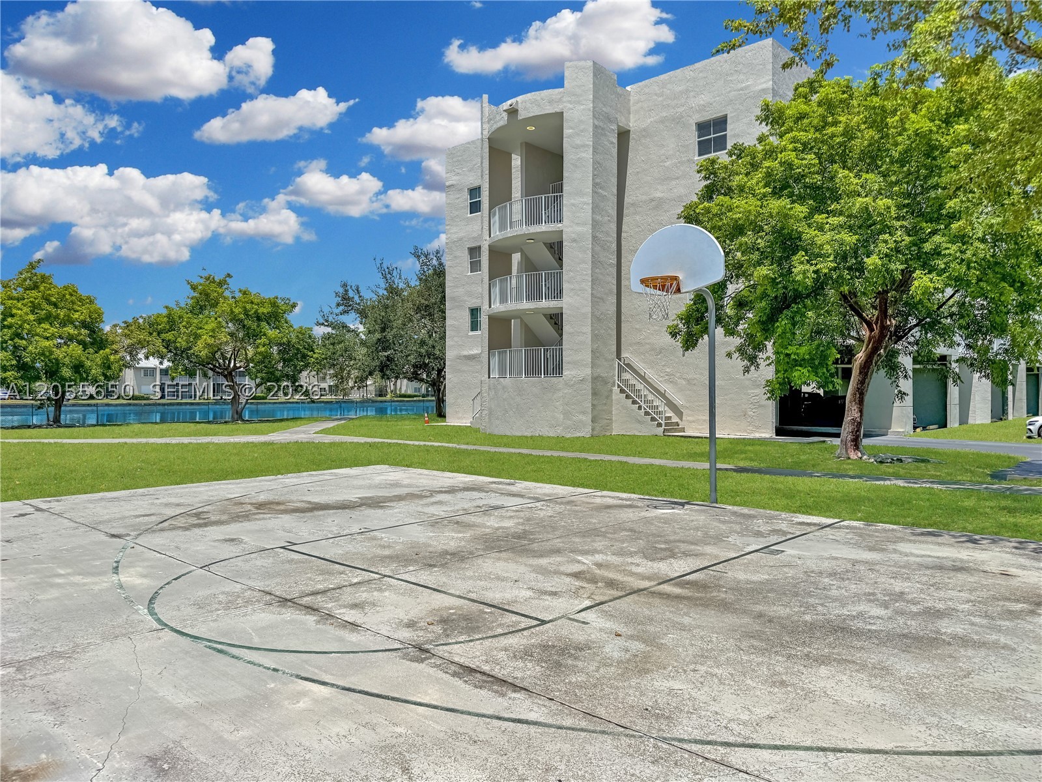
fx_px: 722
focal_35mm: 24
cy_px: 391
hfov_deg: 71.6
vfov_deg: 56.8
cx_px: 521
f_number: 1.8
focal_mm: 6.76
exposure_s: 1/9100
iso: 80
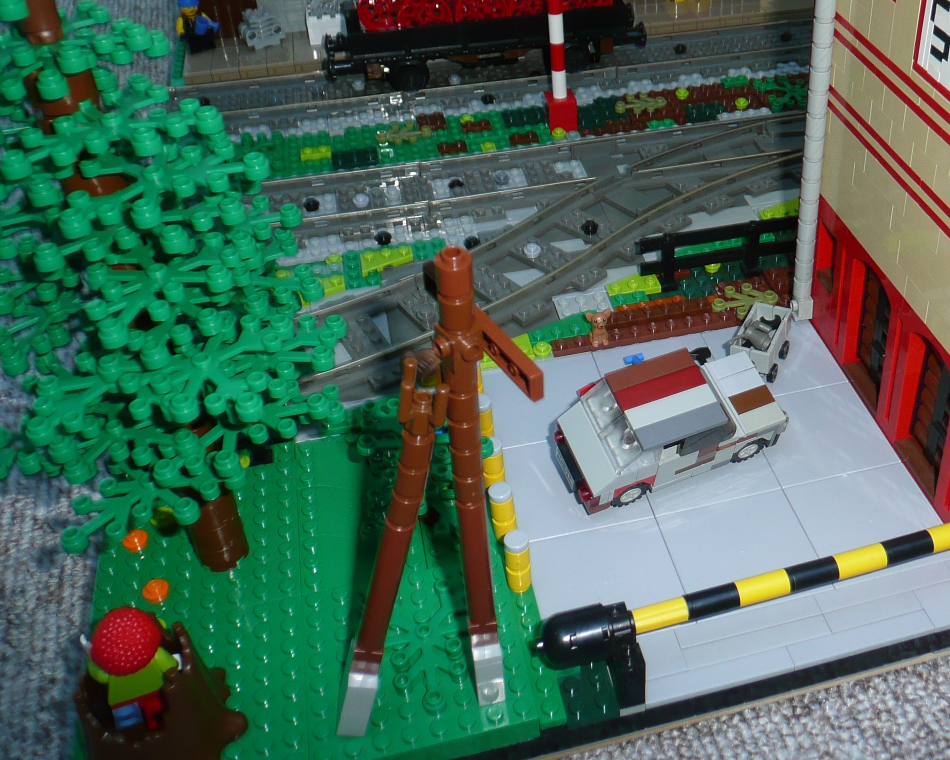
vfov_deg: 39.0
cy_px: 313
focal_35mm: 38
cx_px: 654
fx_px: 1068
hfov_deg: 47.0
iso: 100
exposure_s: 1/30
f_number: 3.3
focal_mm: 4.6
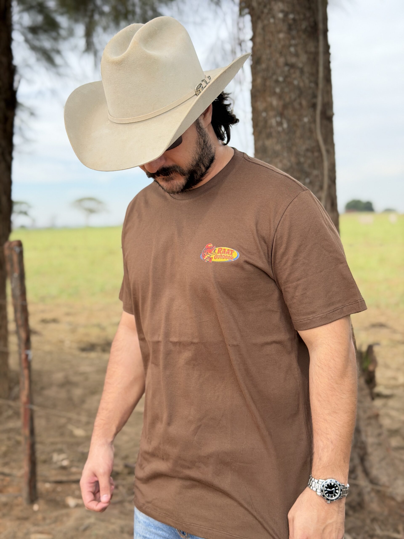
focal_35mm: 48
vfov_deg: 39.7
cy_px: 270
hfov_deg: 30.3
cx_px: 202
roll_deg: +1.6
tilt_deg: -3.9
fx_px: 747
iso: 80
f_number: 1.78
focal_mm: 6.76
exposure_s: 1/2208
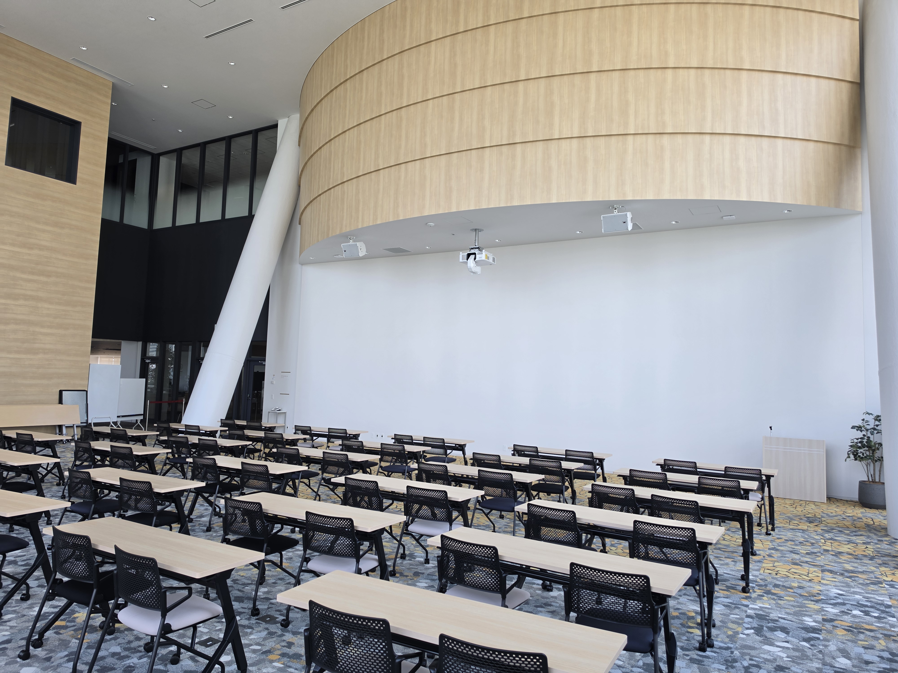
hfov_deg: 73.9
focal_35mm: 23
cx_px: 449
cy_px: 336
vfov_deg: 58.9
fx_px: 597
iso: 32
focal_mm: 6.5
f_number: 1.4
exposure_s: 1/359
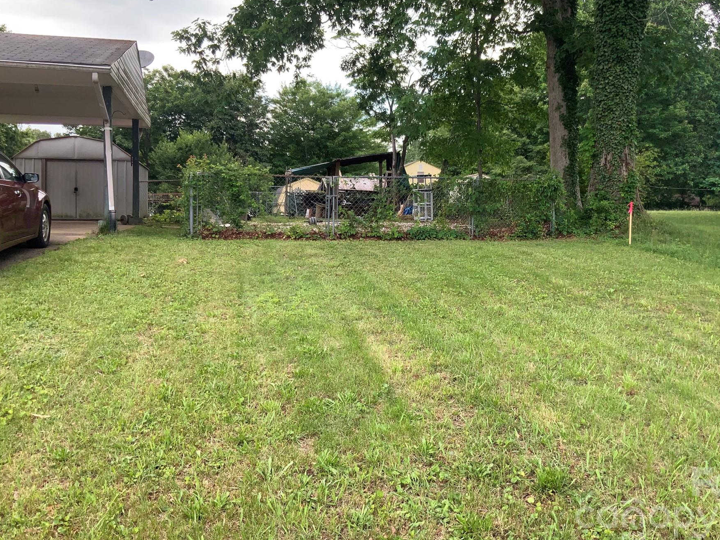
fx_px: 707
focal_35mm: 34
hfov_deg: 53.8
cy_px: 232
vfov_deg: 41.7
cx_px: 401
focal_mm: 3
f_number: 1.8
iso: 16
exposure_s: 1/209
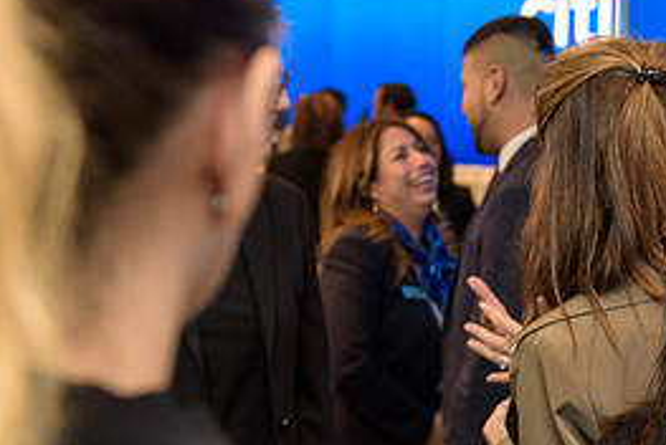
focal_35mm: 97
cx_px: 732
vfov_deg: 14.1
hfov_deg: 20.1
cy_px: 310
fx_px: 1796
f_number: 3.2
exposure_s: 1/250
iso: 1000
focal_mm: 44
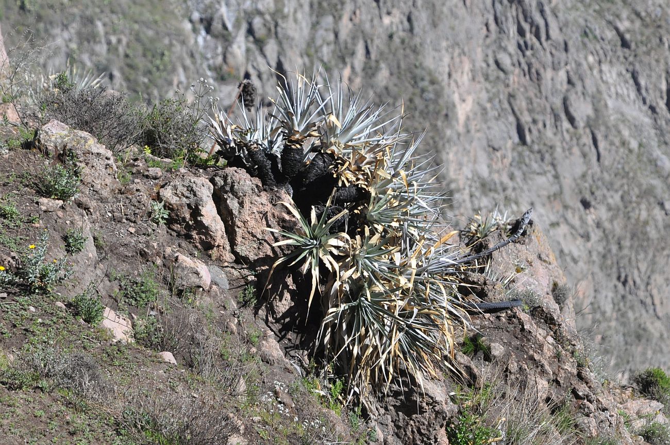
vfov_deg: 3.4
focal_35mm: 405
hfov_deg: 5.1
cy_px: 222
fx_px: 7527
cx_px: 335
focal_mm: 270
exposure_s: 1/1250
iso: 800
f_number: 9
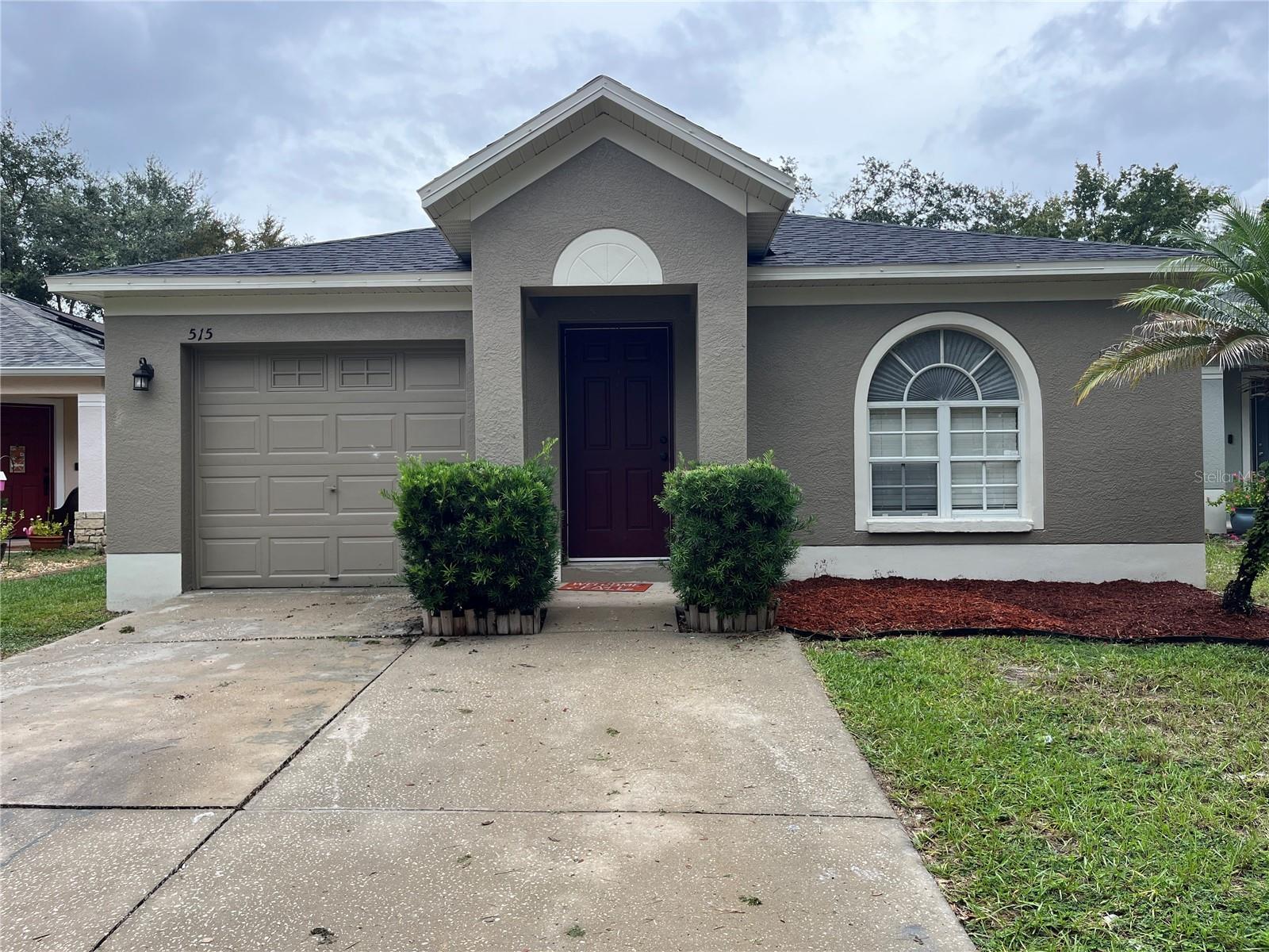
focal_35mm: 26
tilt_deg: +3.0
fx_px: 953
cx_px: 634
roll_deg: +0.3
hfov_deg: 67.3
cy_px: 476
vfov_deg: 53.1
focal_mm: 5.1
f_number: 1.6
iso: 50
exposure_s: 1/1009
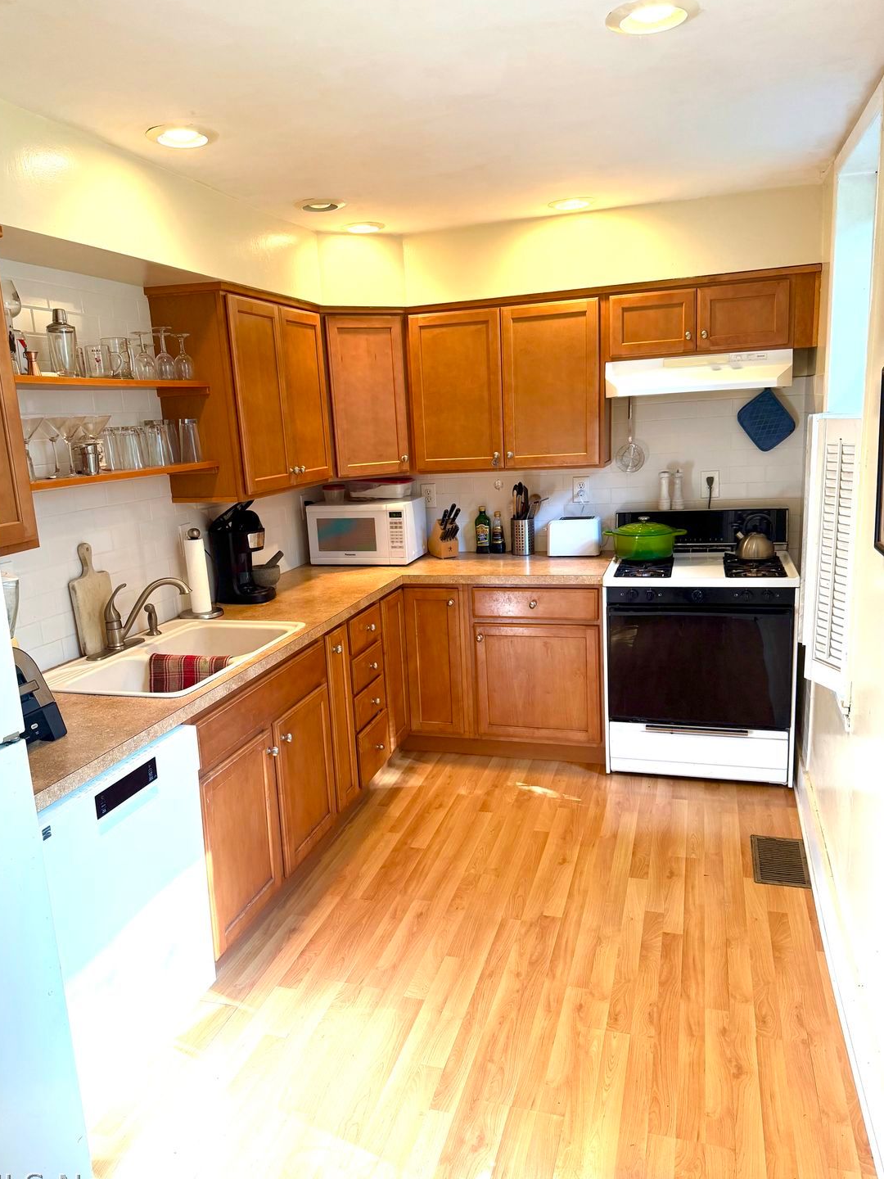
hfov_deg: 54.9
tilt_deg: -12.4
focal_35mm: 25
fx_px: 851
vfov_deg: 69.4
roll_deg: +2.9
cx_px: 424
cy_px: 601
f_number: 1.78
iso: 125
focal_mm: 6.76
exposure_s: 1/121
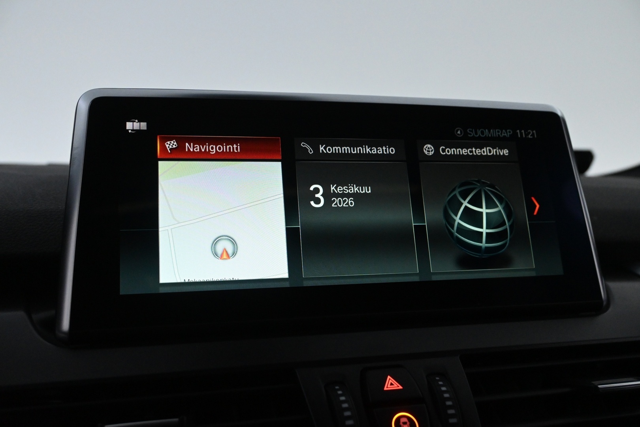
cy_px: 214
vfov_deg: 40.0
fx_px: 587
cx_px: 320
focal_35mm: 33
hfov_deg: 57.2
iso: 3200
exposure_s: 1/100
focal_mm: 22
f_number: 5
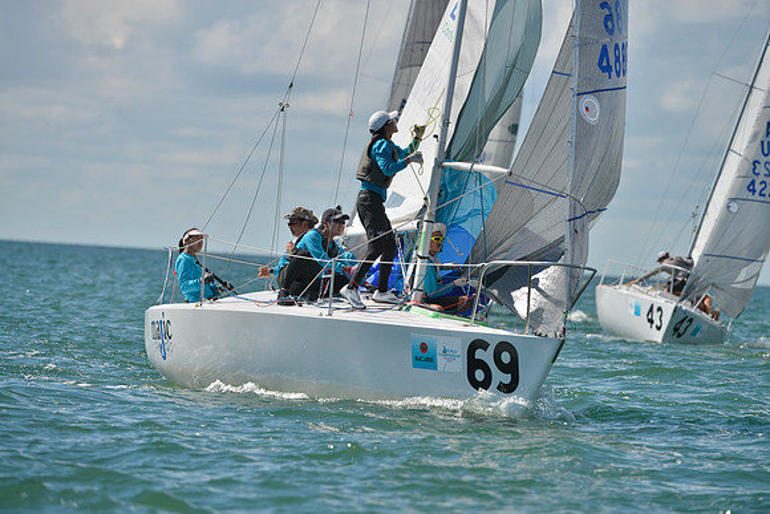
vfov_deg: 4.0
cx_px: 385
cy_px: 257
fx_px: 7274
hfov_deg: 6.1
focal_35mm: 340
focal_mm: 340
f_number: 7.1
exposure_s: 1/1250
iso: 200
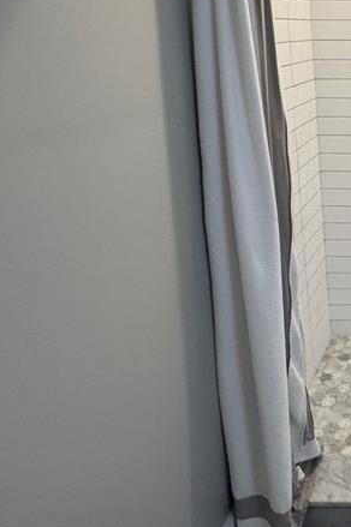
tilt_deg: -12.7
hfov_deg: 29.9
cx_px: 470
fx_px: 498
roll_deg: -0.5
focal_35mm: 34
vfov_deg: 53.5
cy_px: 137
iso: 250
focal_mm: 2.22
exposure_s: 1/120
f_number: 2.2
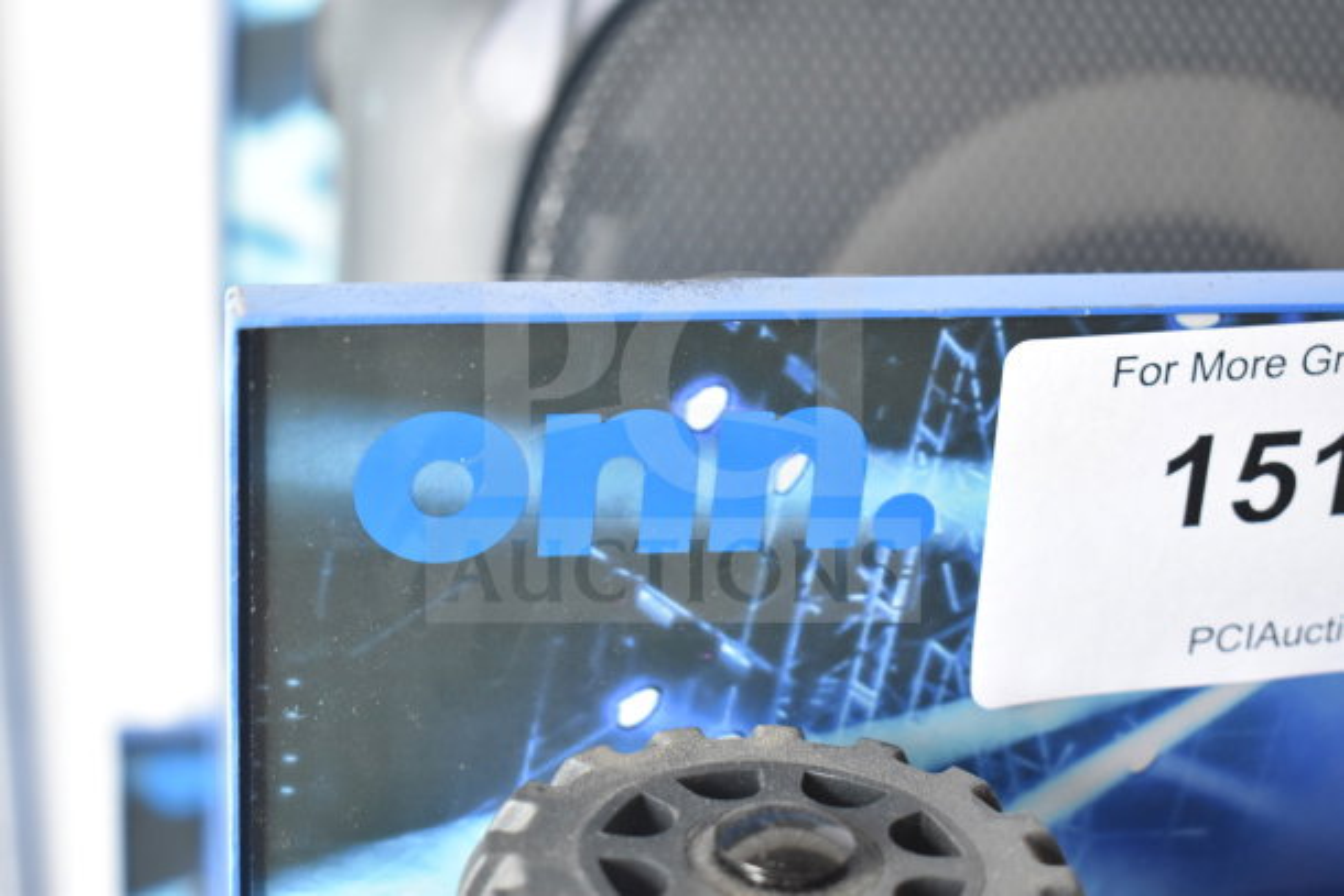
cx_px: 672
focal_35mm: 63
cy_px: 448
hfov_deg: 31.9
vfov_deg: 21.6
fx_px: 2352
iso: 1100
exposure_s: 1/60
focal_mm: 42
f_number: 5
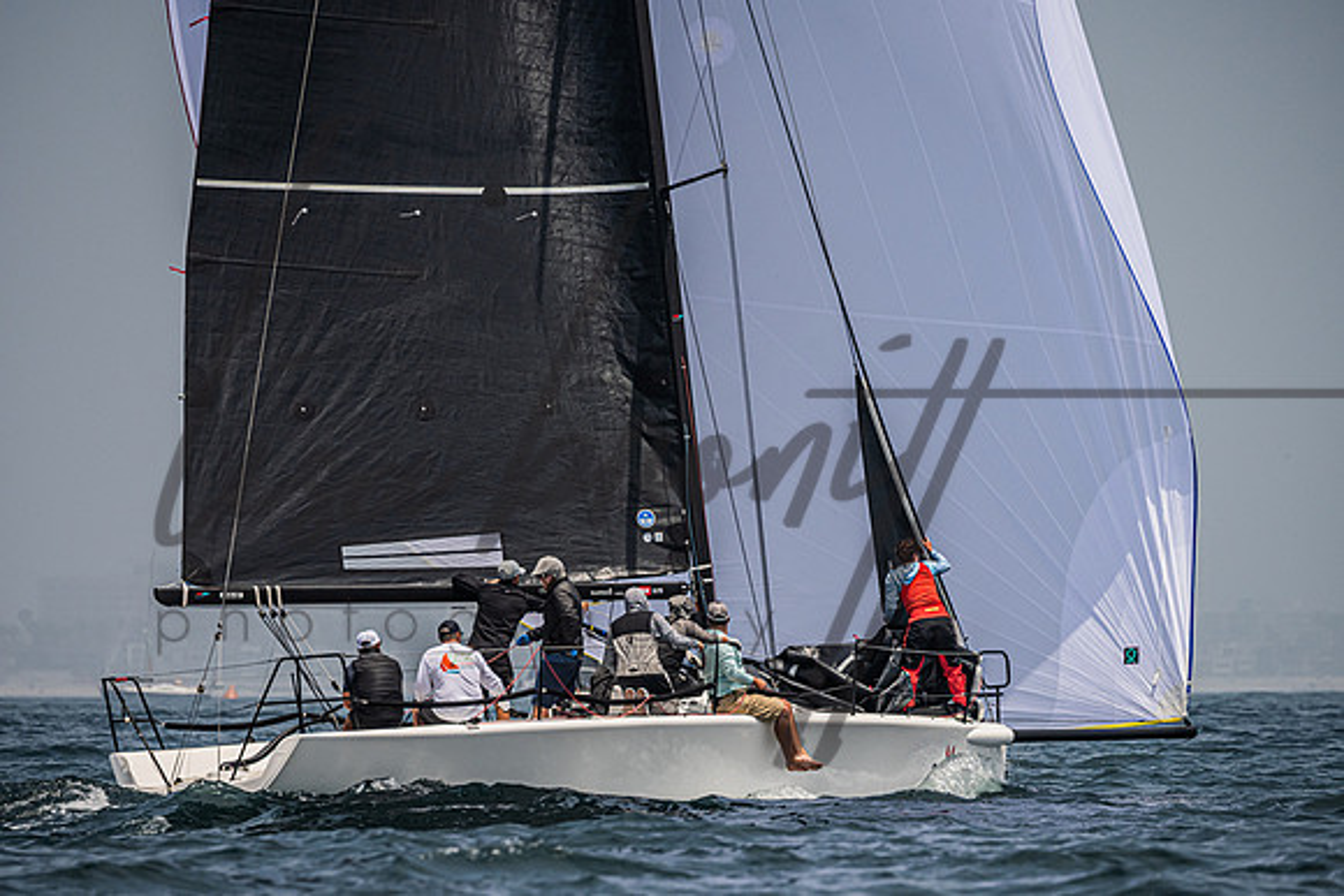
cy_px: 508
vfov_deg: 3.6
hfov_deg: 5.5
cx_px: 656
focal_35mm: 377
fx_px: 14094
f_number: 6.3
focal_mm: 310
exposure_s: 1/5000
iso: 400
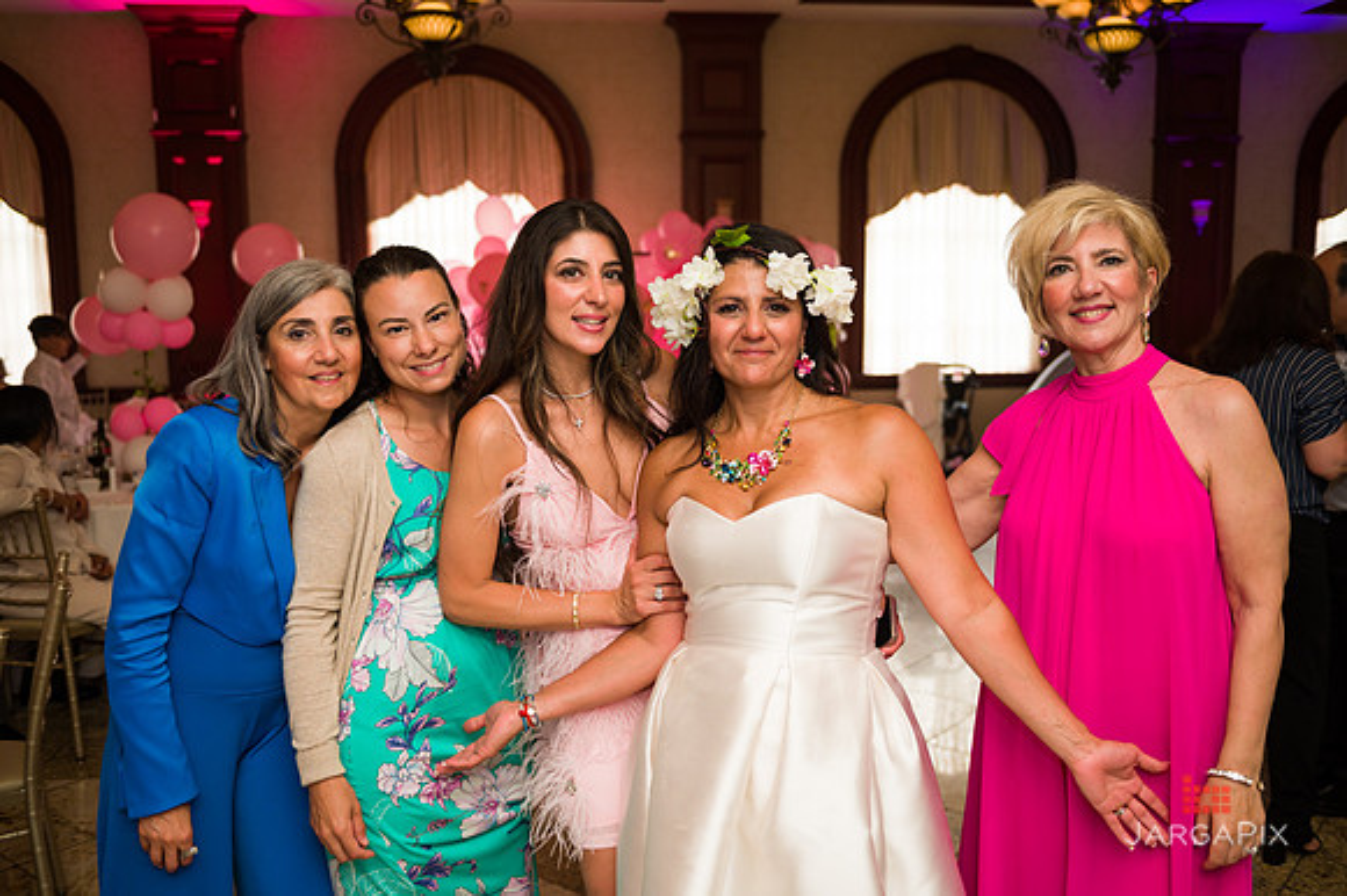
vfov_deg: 41.1
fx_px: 1197
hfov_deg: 58.7
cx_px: 674
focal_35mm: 32
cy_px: 448
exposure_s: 1/125
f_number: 3.2
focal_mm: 32
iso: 800
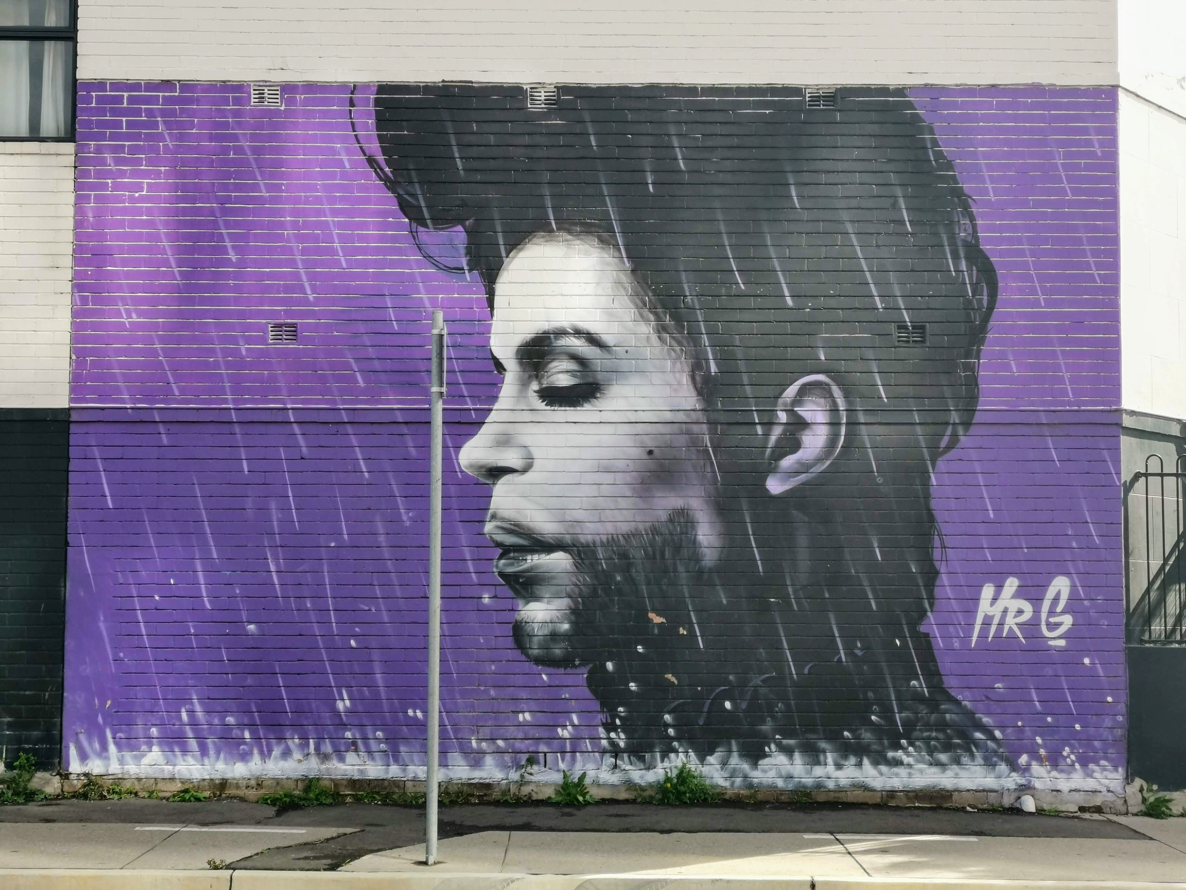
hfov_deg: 33.8
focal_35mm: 57
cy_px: 445
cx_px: 593
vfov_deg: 25.7
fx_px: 1953
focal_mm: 5.58
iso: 50
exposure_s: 1/1133
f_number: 1.8
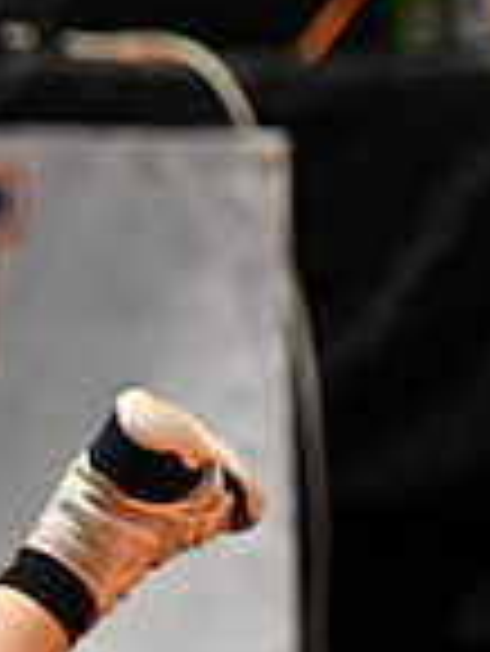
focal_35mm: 978
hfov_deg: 1.5
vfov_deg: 2.0
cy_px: 672
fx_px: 18431
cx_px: -737
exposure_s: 1/767
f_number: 2.8
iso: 2500
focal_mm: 170
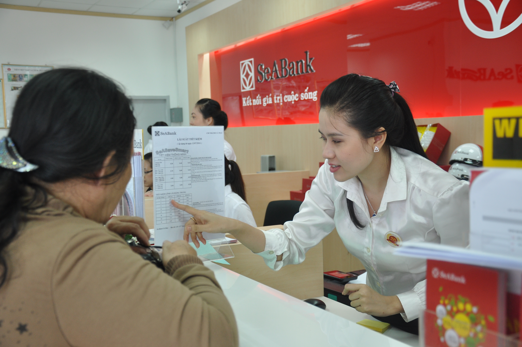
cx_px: 261
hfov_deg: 43.7
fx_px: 652
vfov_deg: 29.8
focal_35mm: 45
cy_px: 174
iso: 500
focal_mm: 30
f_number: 4.2
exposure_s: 1/40
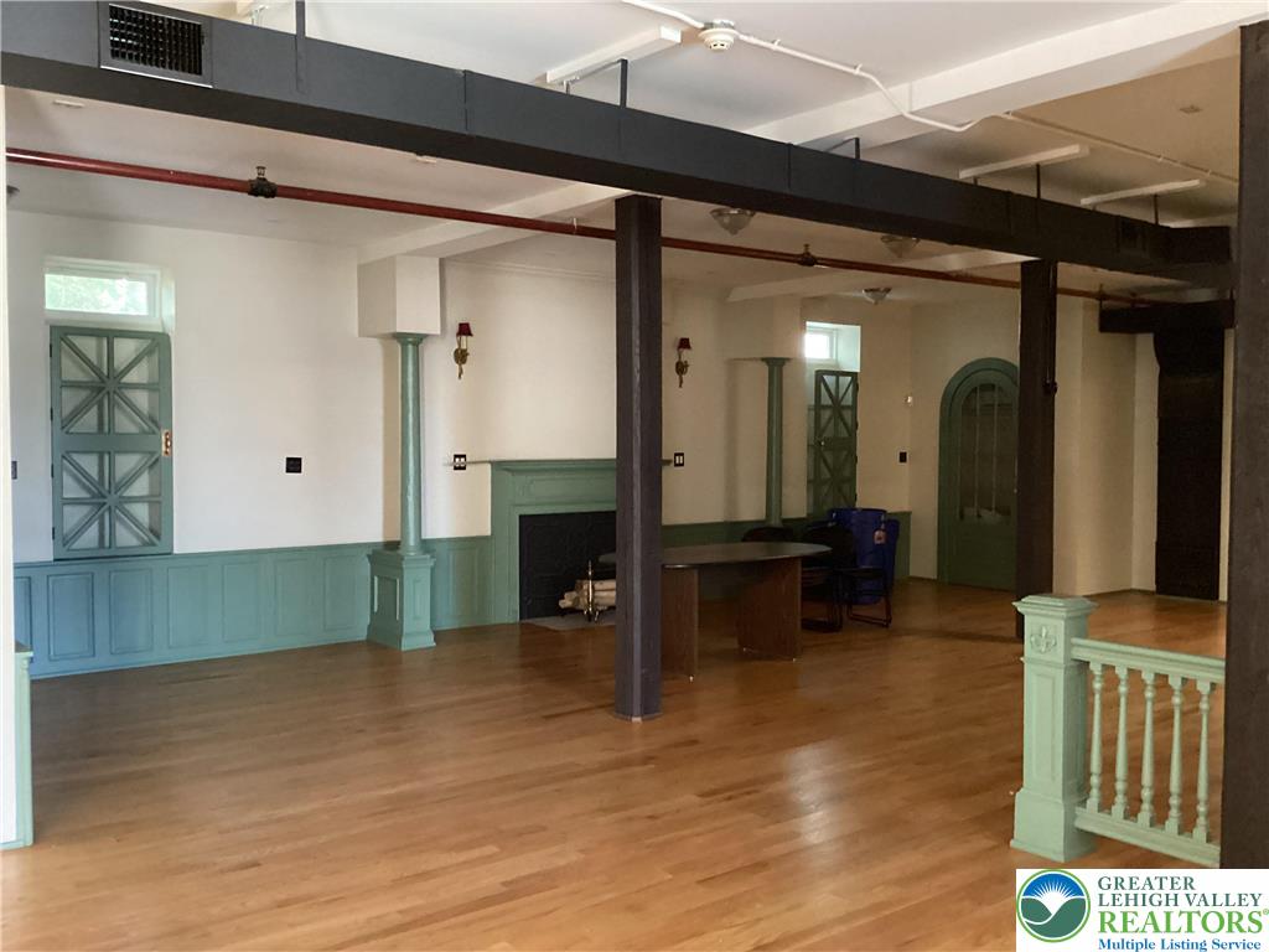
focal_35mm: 31
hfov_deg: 58.4
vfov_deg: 45.4
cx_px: 634
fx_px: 1136
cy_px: 476
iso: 800
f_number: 2.4
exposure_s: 1/24
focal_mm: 3.3
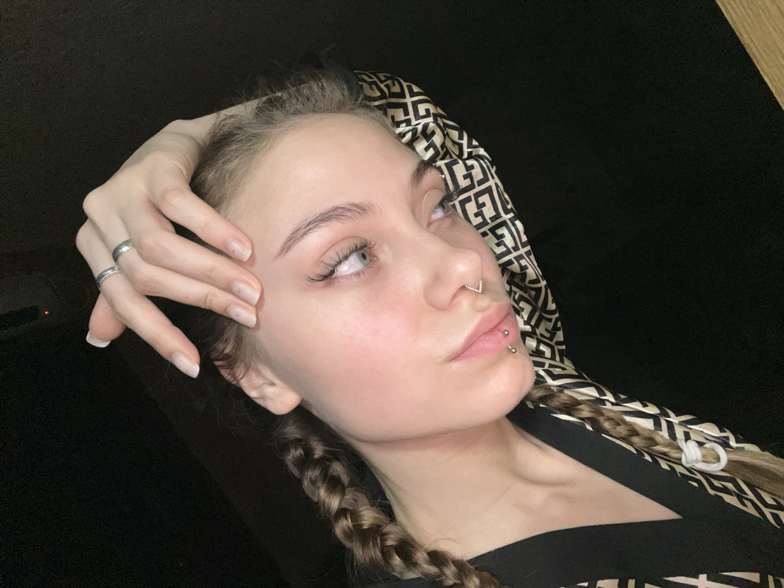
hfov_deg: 73.9
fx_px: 521
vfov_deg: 58.9
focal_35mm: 23
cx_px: 392
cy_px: 294
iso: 160
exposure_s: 1/45
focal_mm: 2.71
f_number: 2.2
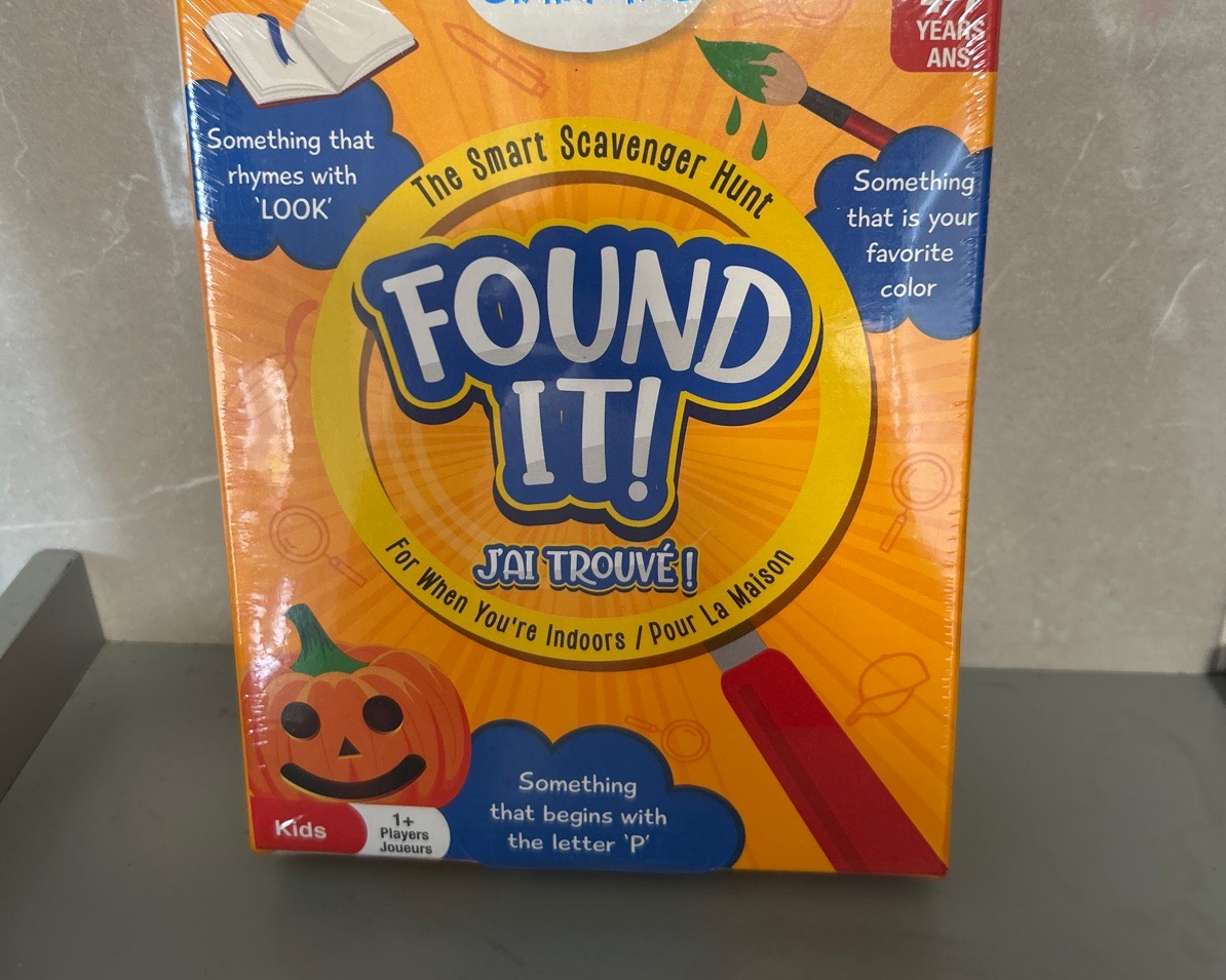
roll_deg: +2.2
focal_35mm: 34
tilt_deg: -28.5
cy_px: 388
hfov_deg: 52.8
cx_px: 614
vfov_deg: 43.1
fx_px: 1234
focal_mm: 5.7
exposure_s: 1/50
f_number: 1.5
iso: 125
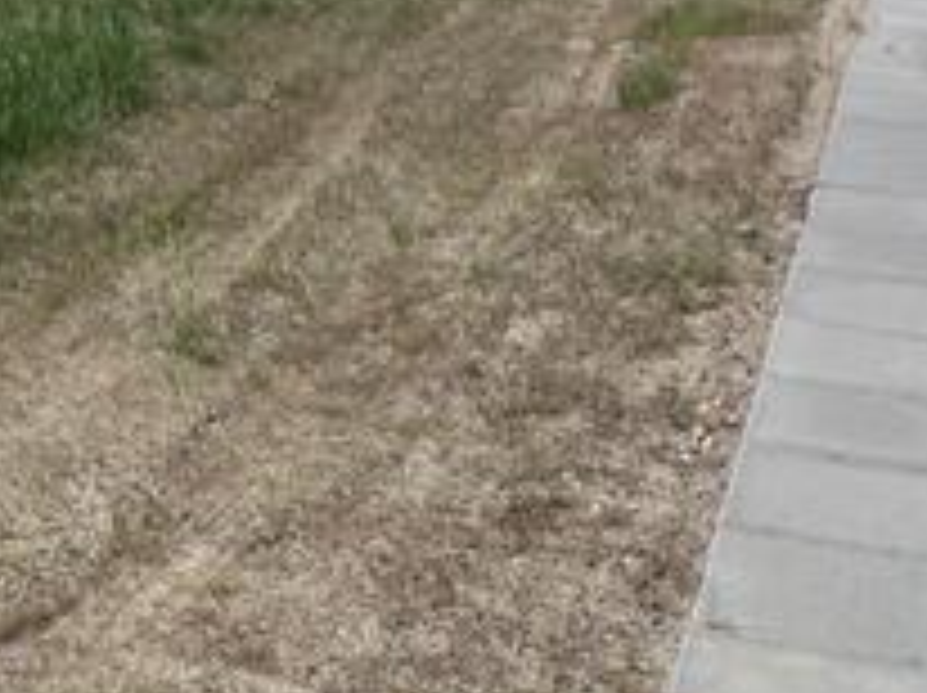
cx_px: 32
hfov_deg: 27.6
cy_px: 1242
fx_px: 1792
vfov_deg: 17.7
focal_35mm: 67
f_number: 1.8
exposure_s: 1/6839
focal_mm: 5.4
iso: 80
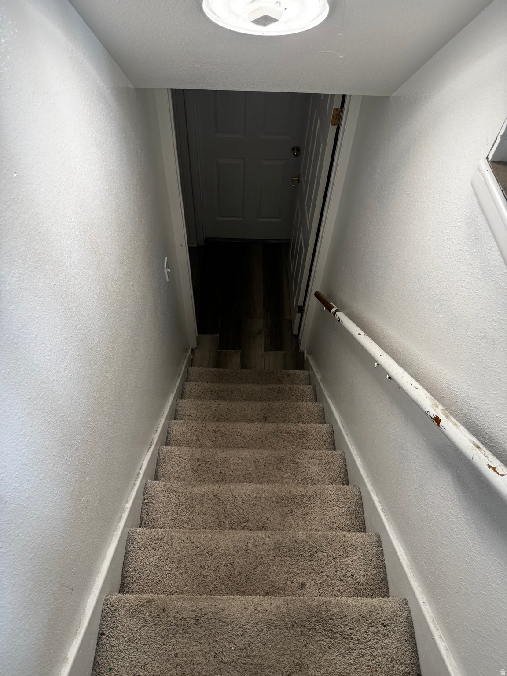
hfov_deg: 56.8
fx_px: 469
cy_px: 338
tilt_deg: -54.4
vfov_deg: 71.6
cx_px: 254
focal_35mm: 24
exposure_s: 1/120
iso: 100
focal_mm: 6.76
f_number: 1.78
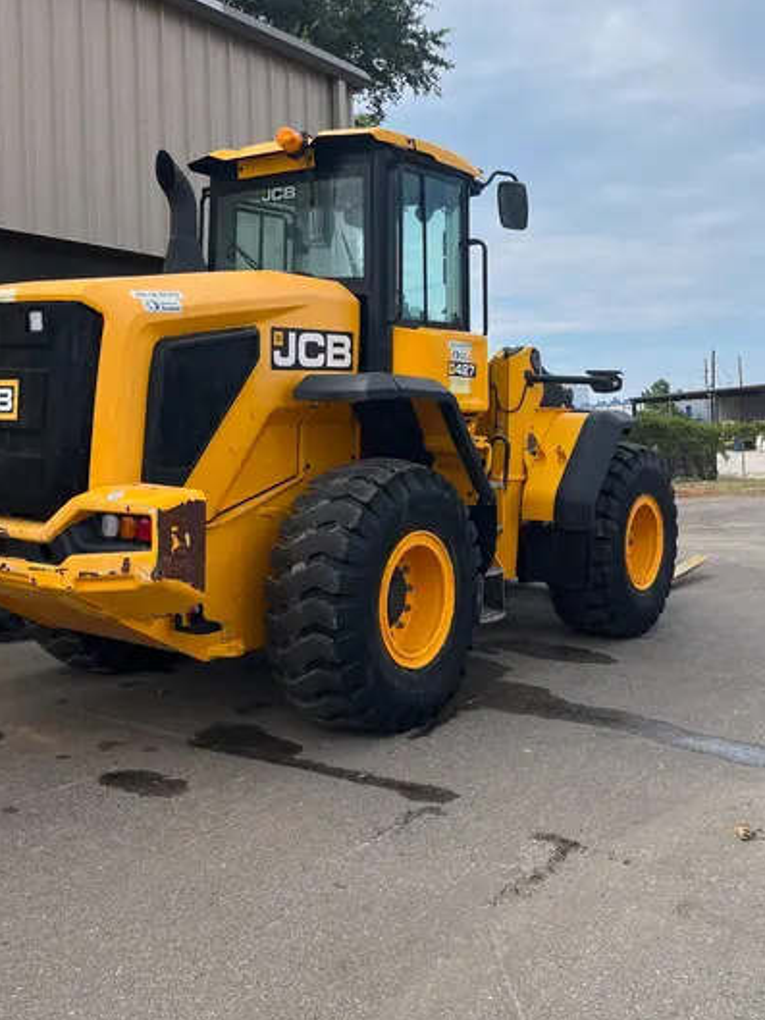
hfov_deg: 39.6
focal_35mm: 36
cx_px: 339
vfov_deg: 51.0
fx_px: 1060
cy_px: 410
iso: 50
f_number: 1.6
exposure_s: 1/2967
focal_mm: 5.1
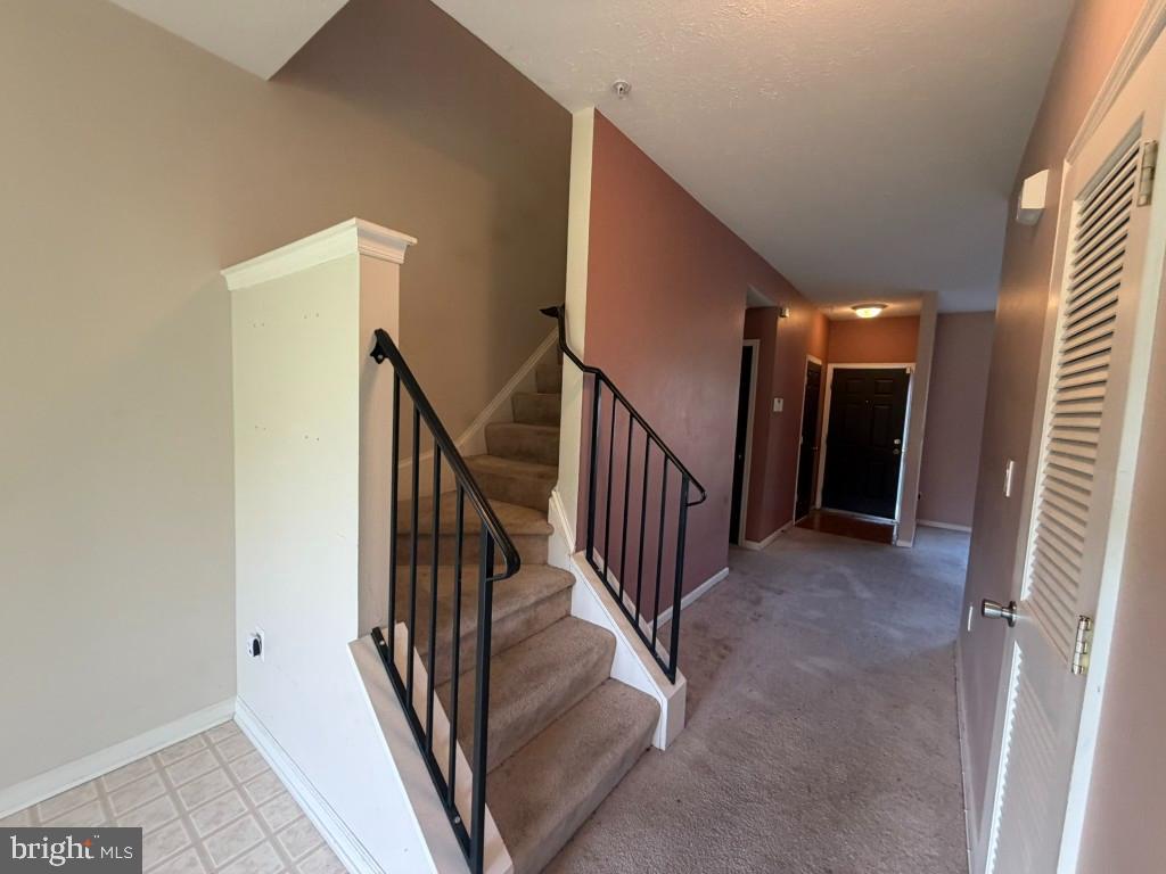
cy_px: 437
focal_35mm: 14
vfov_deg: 85.7
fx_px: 472
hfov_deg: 102.1
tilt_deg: -6.2
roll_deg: -1.5
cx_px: 583
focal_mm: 2.22
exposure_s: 1/120
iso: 250
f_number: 2.2
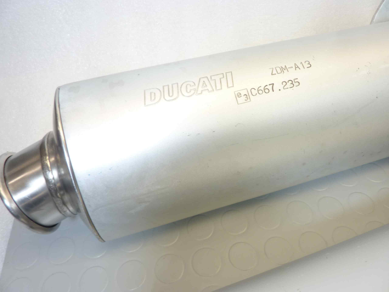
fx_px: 281
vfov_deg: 54.9
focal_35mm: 25
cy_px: 146
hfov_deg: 69.4
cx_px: 194
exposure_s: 1/25
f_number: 3.3
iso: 80
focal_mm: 4.1
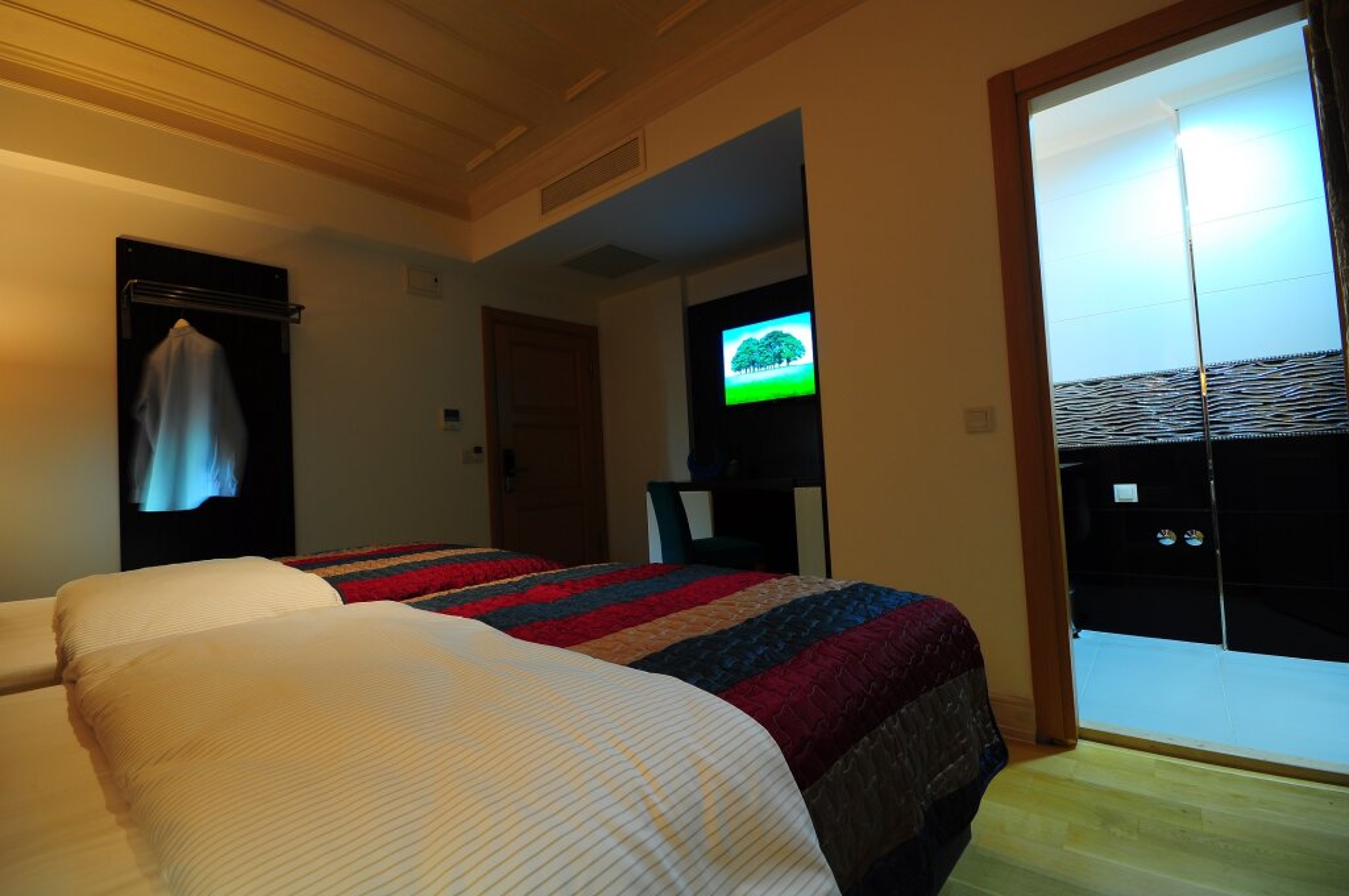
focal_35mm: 15
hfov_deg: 100.5
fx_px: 561
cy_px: 448
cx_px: 674
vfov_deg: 77.2
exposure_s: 1.6
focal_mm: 10
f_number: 10
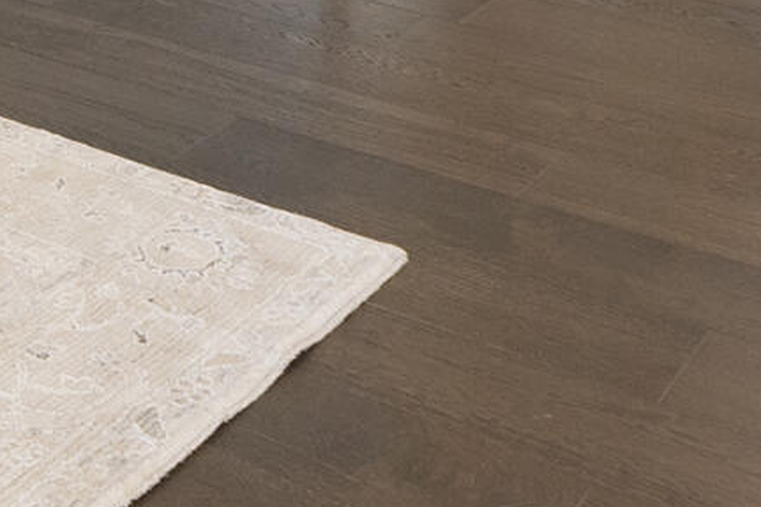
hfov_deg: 21.2
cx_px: -226
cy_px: -655
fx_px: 1838
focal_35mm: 87
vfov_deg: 12.7
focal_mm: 10
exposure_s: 1/3
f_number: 9
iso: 400
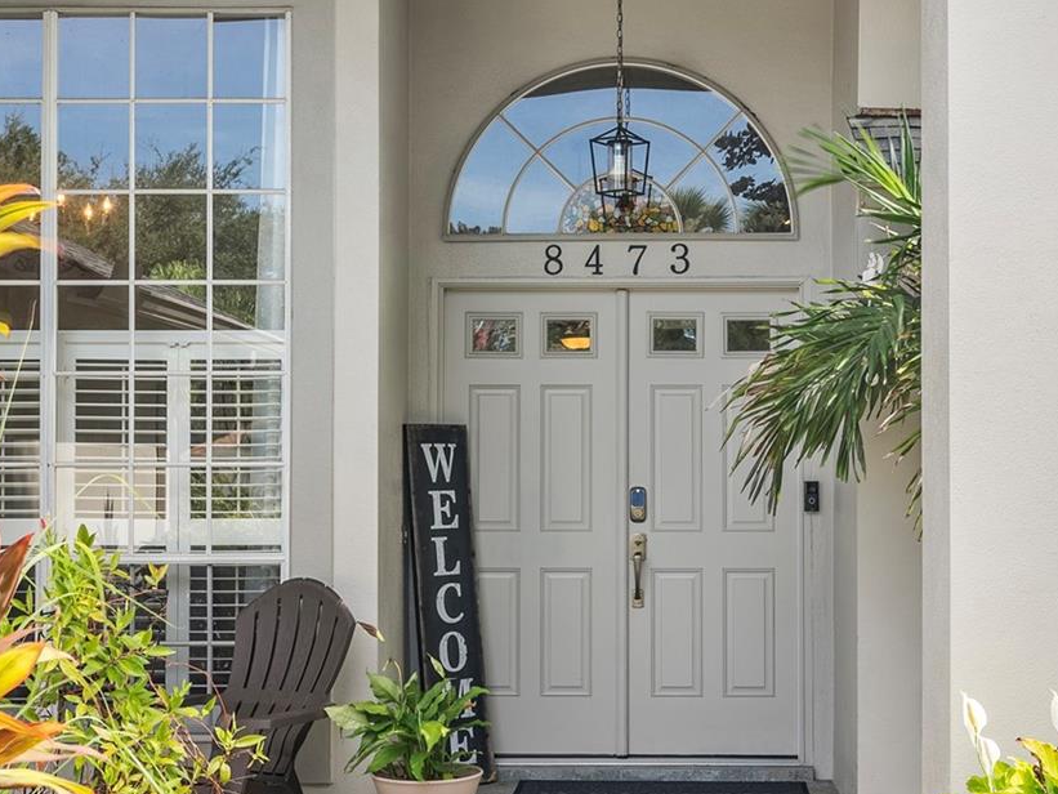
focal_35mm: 60
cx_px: 644
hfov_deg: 32.1
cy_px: 440
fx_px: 1834
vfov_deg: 24.4
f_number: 8
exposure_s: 1/5
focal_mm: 32
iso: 100
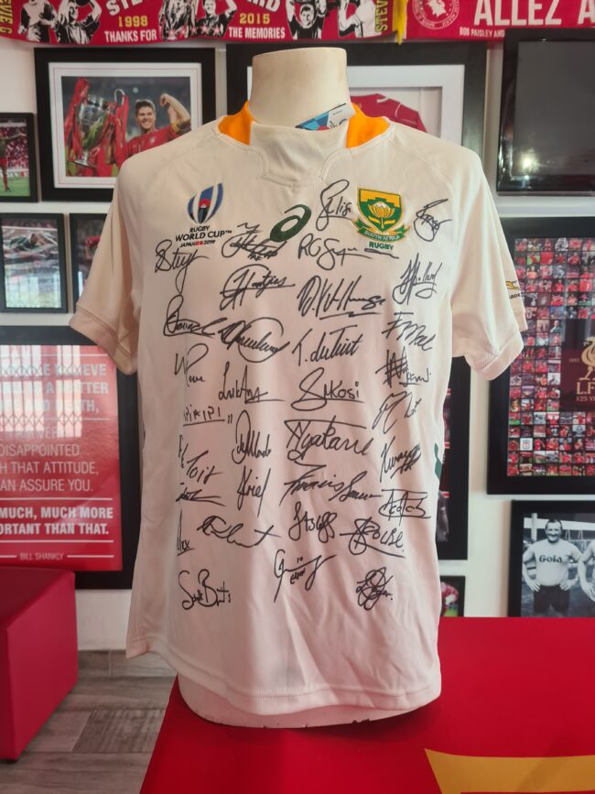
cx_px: 298
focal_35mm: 26
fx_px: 596
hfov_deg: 53.1
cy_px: 397
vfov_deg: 67.3
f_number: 1.8
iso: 100
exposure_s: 1/100
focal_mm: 5.4
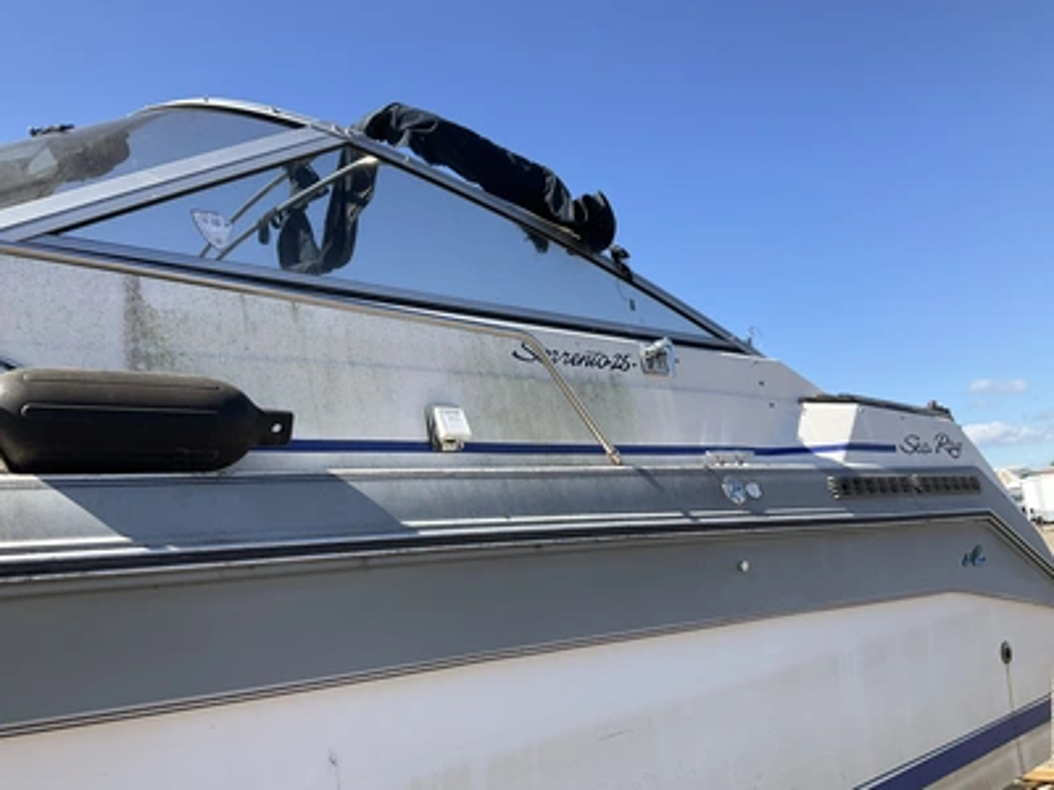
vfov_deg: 48.2
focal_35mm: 29
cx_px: 527
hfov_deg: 61.7
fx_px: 883
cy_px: 395
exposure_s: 1/1195
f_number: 1.8
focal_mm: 3
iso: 25
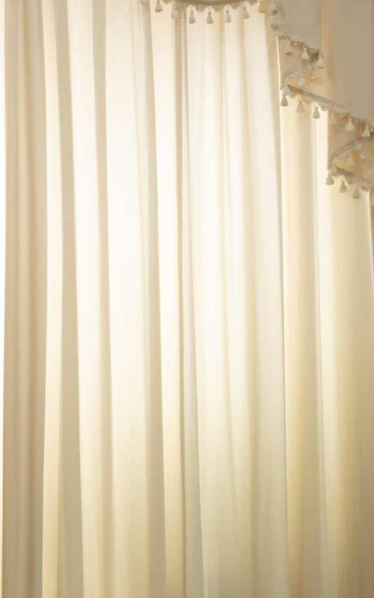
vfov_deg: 19.5
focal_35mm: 106
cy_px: 474
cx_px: -320
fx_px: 1730
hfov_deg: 11.4
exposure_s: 1/250
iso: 1600
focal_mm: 32
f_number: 2.8
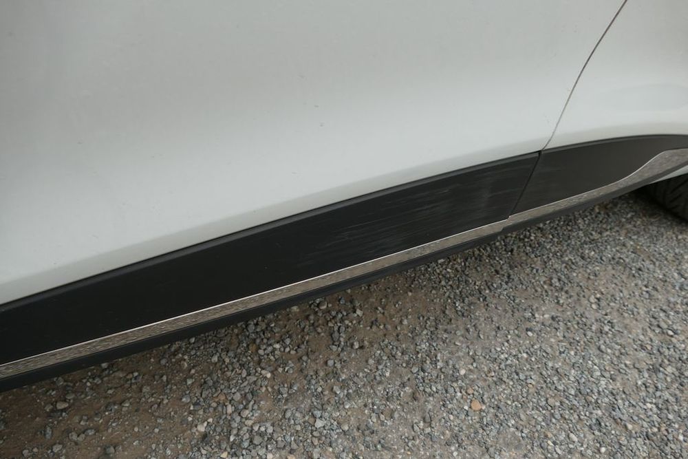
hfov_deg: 71.5
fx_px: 478
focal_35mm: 25
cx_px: 344
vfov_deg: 51.3
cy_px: 230
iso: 125
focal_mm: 9.12
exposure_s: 1/1000
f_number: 2.8
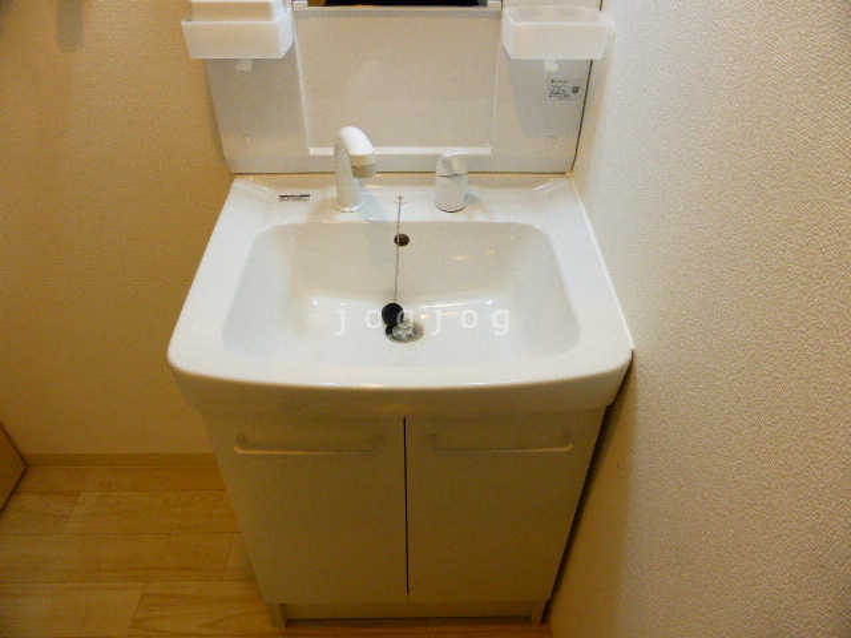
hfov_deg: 71.6
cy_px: 319
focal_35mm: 24
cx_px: 426
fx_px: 590
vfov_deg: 56.8
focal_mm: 4.3
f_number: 3.3
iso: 320
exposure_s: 1/60
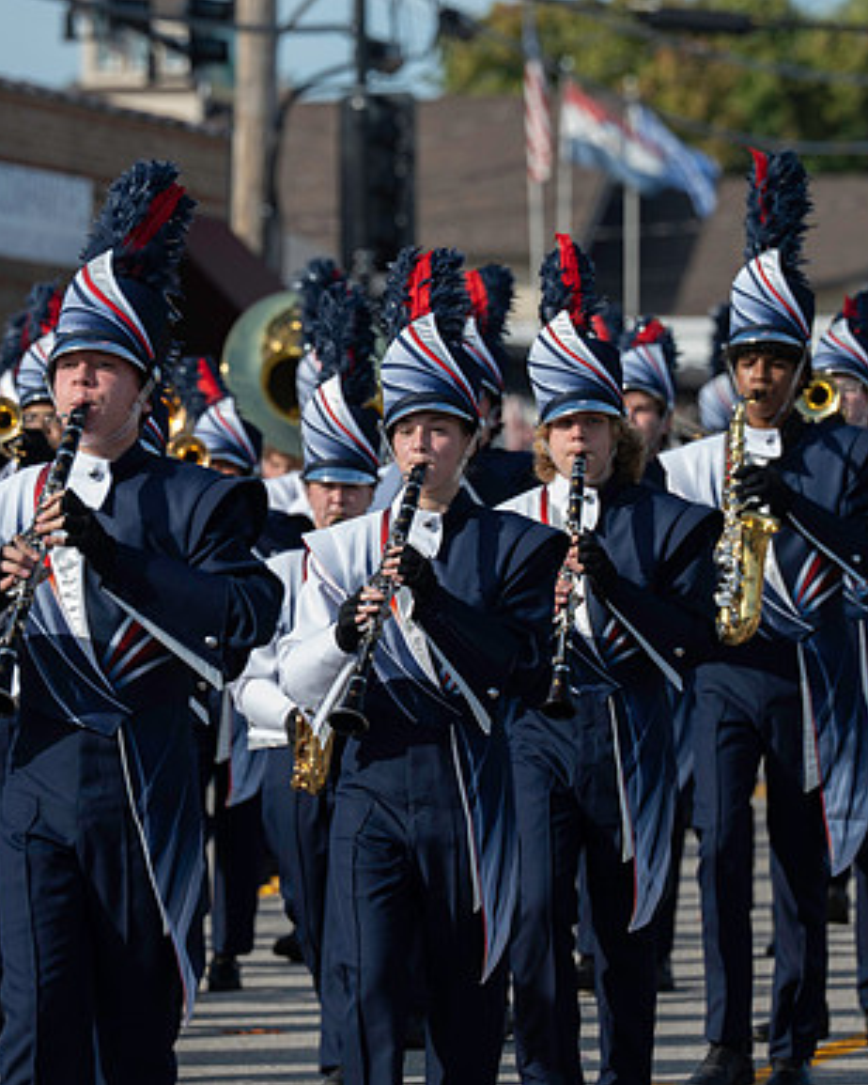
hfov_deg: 5.5
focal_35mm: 283
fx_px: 9088
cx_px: 330
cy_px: 542
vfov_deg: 6.8
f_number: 5.6
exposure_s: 1/640
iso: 200
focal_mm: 200
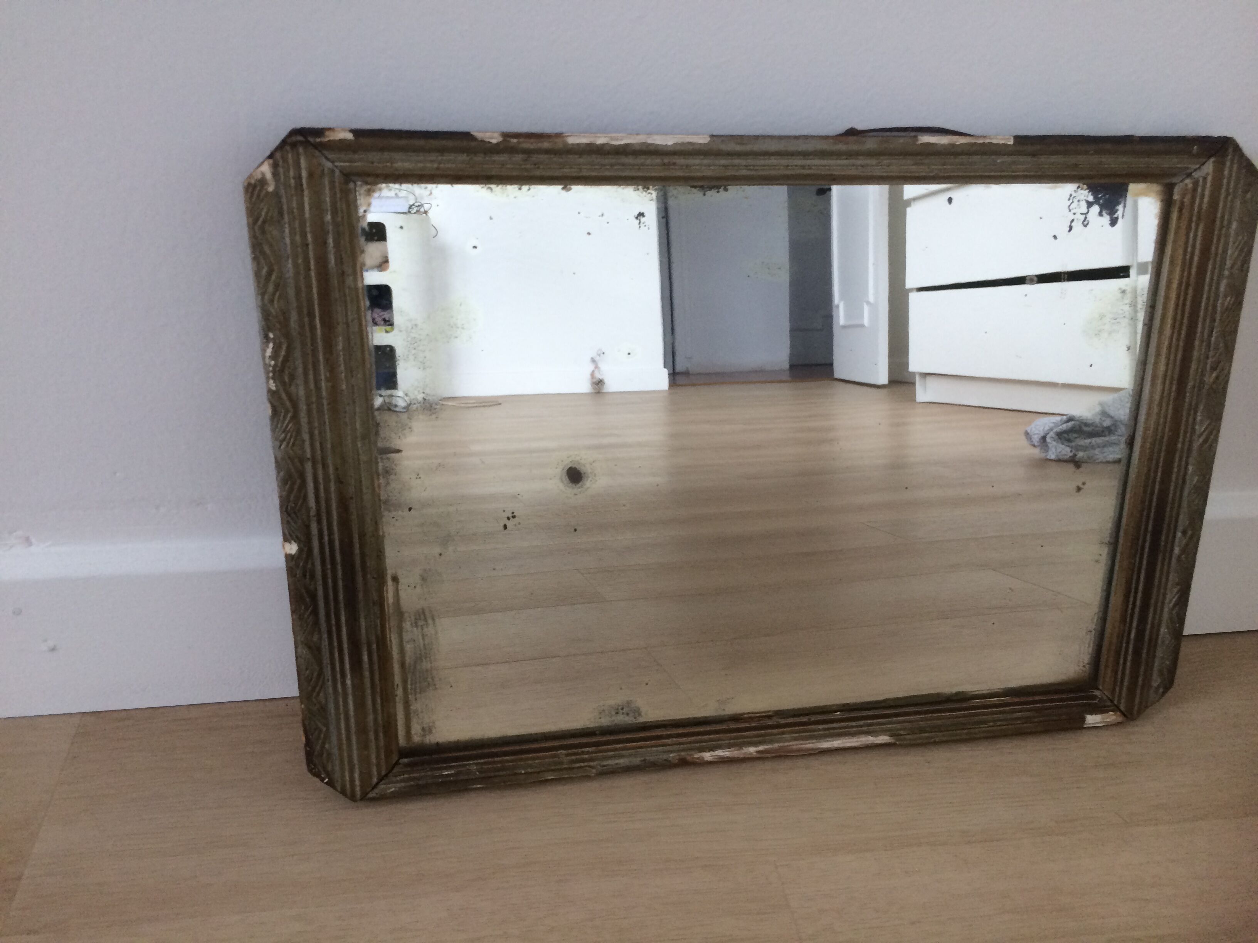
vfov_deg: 48.2
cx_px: 629
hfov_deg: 61.7
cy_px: 472
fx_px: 1054
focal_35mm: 29
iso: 80
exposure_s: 1/33
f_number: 2.2
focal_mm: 4.15
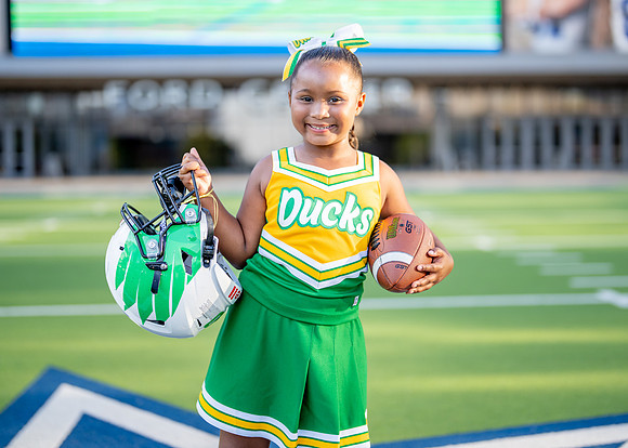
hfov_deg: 32.5
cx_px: 335
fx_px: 1077
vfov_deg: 23.5
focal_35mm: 60
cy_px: 195
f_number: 1.2
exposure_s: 1/2500
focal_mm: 50
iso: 160
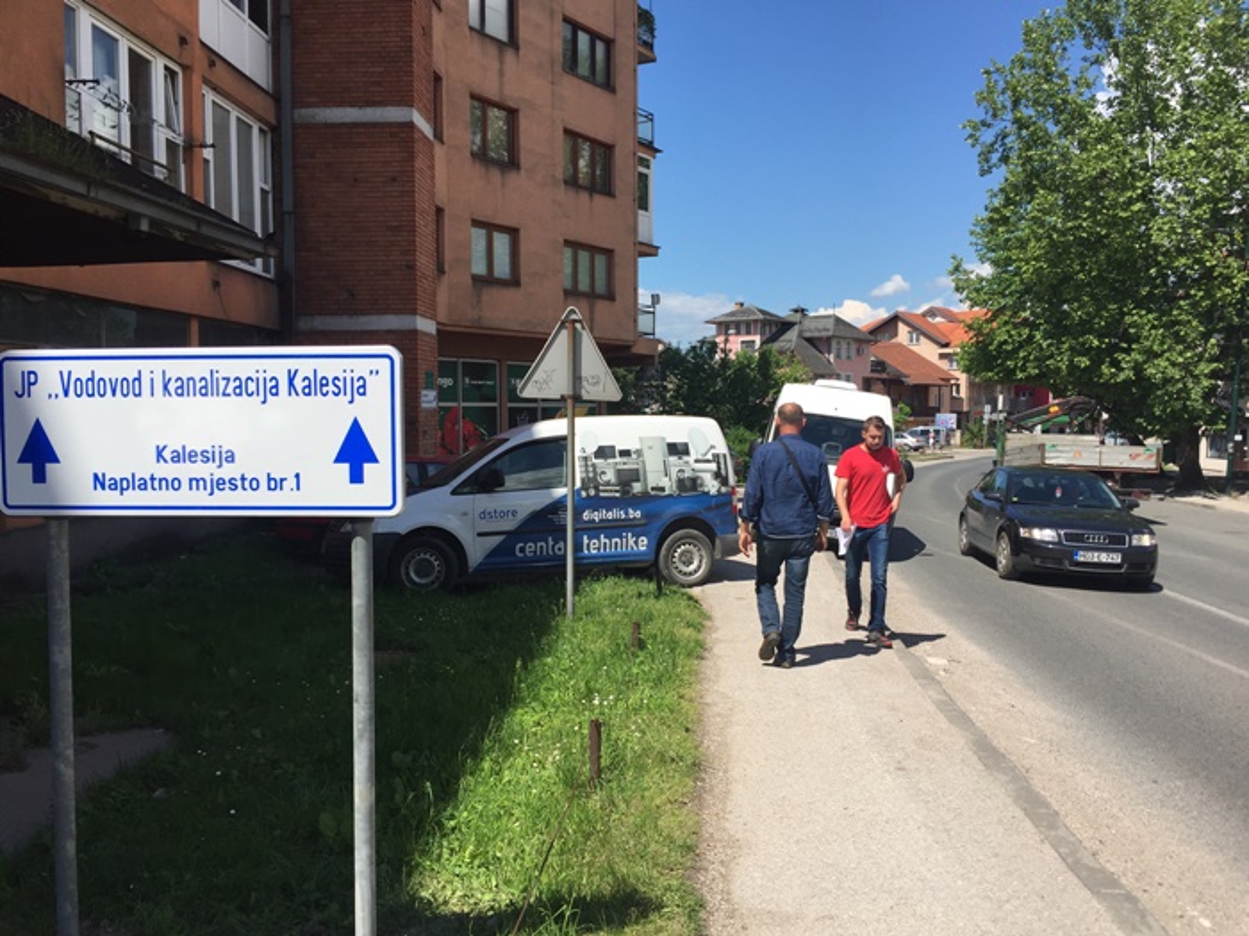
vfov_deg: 48.2
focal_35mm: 29
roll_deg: -0.9
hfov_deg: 61.7
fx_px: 1046
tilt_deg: -3.1
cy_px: 468
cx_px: 624
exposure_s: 1/2198
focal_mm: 4.15
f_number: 2.2
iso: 32
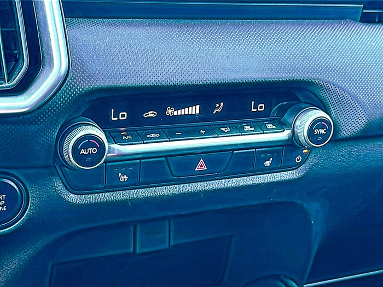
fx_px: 498
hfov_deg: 42.1
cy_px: 144
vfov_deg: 32.2
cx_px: 192
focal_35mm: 45
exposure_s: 1/80
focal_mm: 6.86
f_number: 1.78
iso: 125
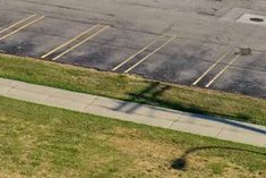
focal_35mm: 122
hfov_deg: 16.4
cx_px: -9
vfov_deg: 10.9
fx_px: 902
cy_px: -86
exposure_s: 1/2000
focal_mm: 14.45
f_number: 2.8
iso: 160
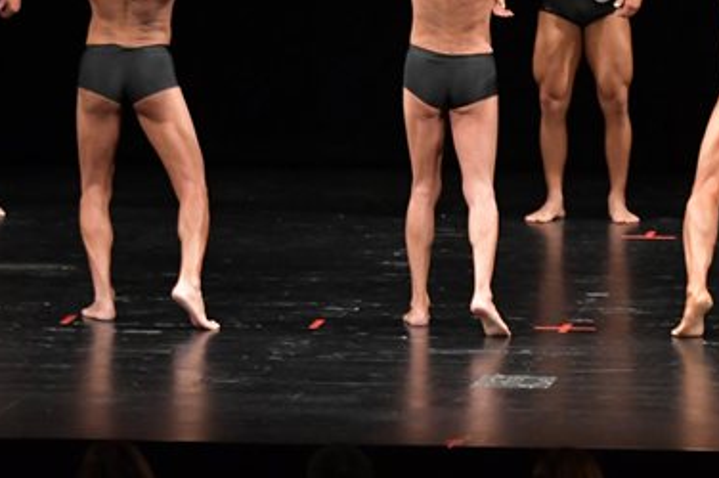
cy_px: 92
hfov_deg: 6.4
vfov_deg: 4.2
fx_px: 6465
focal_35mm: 324
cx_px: 613
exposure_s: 1/400
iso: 3200
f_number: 5.6
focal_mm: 105
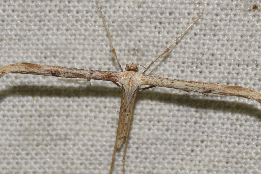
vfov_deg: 6.4
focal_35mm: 216
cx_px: 134
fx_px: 1565
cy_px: 89
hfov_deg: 9.5
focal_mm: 140
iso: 400
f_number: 10
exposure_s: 1/160
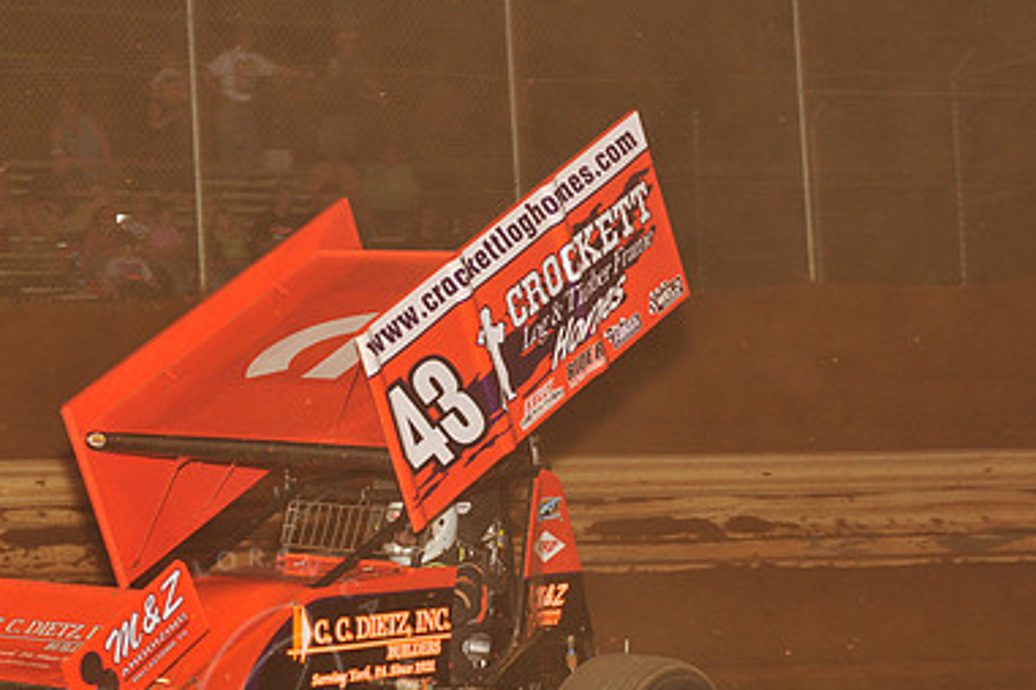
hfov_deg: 14.6
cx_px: 256
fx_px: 4029
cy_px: 462
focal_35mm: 140
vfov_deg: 9.8
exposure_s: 1/250
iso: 1000
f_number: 6.3
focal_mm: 92
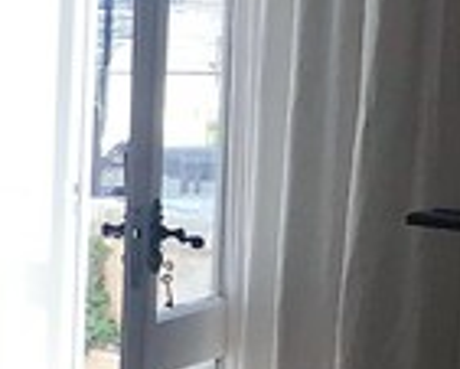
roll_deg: +0.1
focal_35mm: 199
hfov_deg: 8.4
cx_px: -842
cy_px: 258
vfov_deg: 7.8
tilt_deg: -5.9
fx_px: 2711
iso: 20
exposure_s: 1/216
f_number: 1.8
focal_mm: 3.99
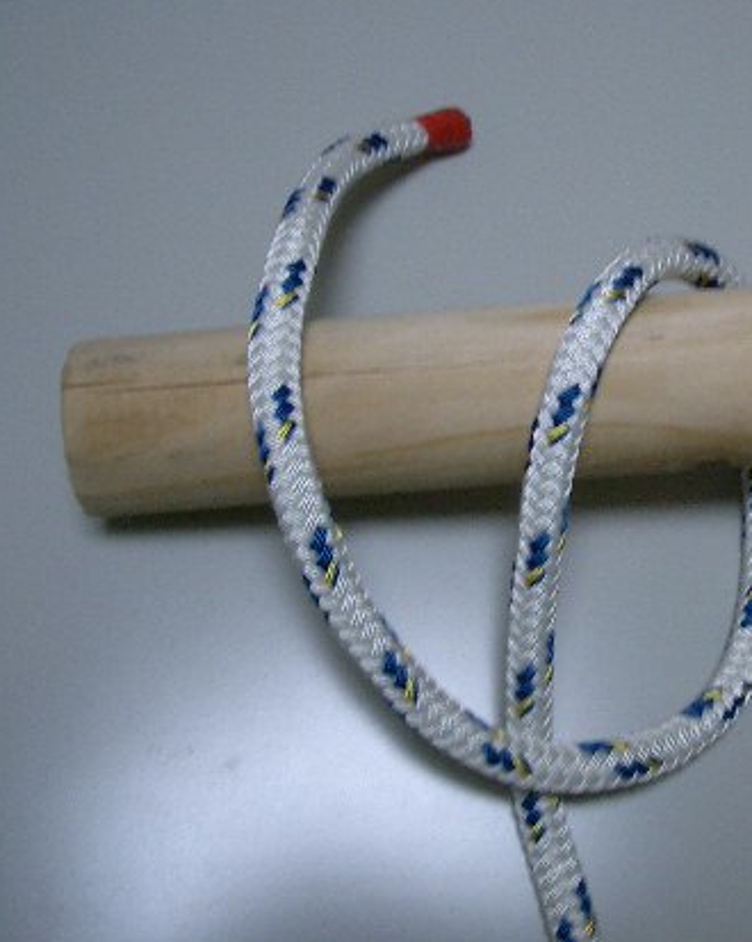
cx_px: 556
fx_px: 1476
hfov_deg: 28.2
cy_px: 495
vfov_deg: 35.4
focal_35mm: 53
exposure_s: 1/60
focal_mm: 5.8
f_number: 2.6
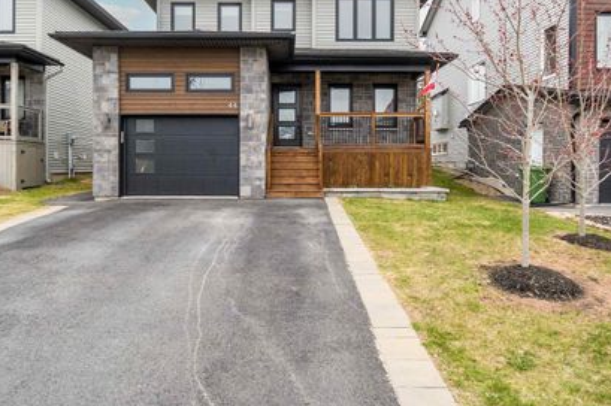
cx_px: 287
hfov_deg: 44.5
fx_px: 746
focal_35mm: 44
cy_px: 165
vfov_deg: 30.4
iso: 400
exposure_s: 1/800
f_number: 5.6
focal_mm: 24
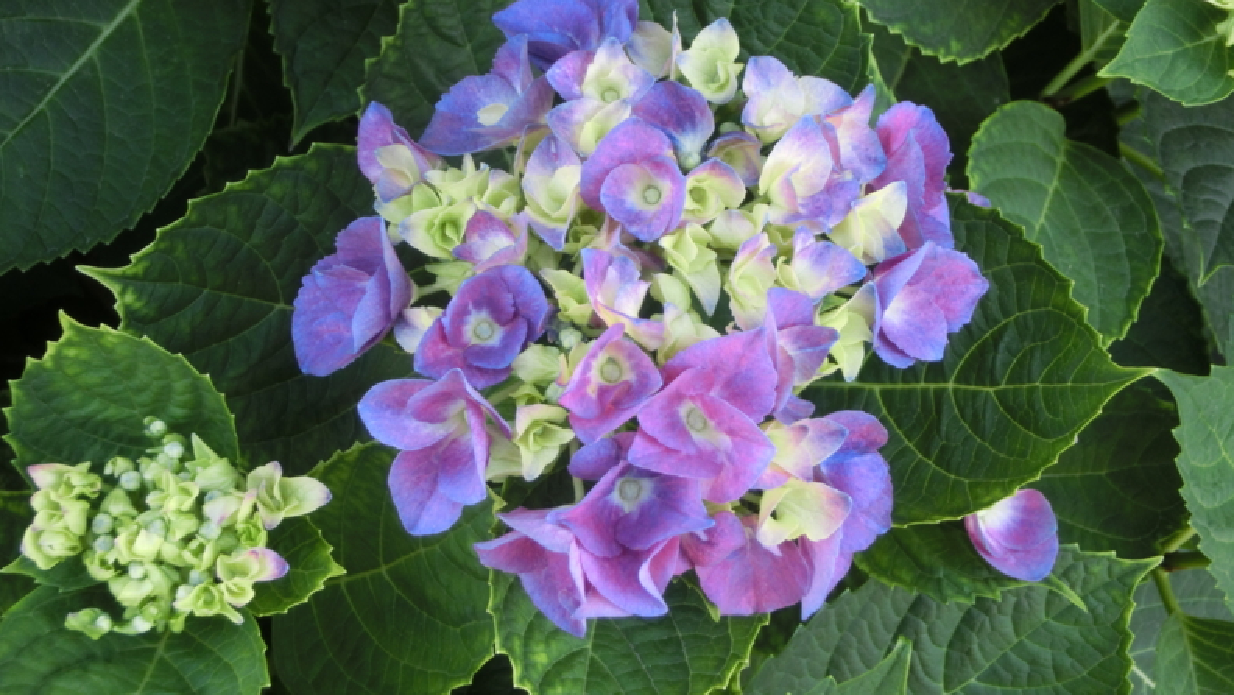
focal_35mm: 55
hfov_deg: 37.8
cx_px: 614
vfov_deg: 21.8
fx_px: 1800
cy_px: 279
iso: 320
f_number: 4.3
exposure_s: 1/125
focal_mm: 9.16
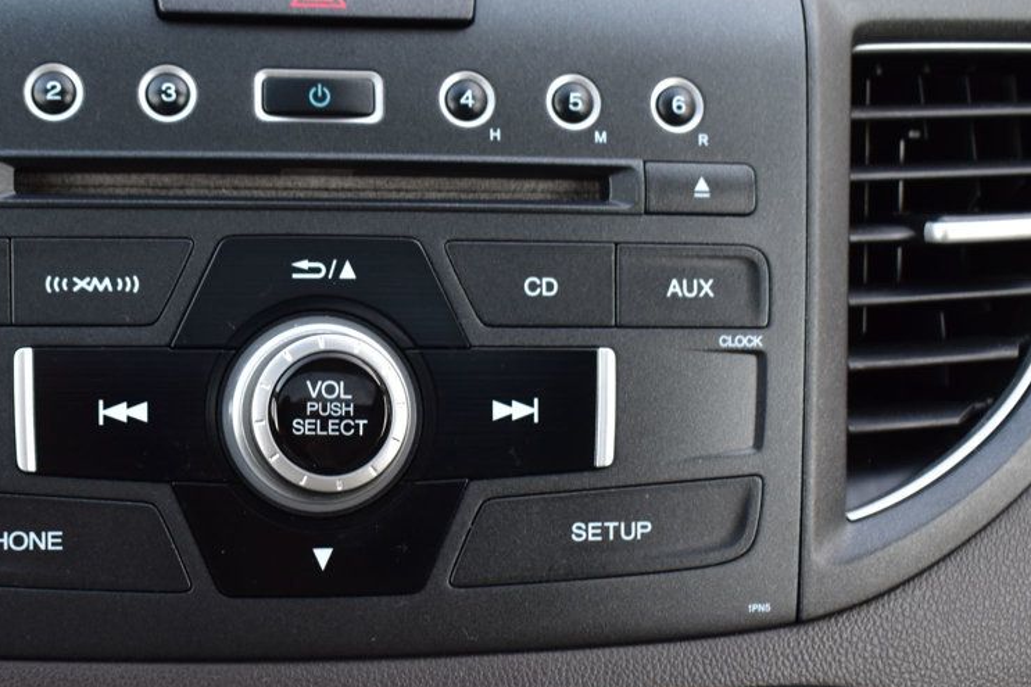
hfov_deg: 32.1
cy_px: 373
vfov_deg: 21.9
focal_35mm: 62
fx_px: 1775
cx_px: 323
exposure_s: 1/15
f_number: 6.3
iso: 640
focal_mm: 30
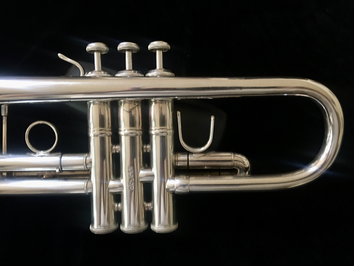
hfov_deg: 61.7
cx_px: 177
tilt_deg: -67.1
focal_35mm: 29
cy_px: 133
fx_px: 297
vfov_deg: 48.2
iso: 100
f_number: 2.2
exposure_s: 1/8
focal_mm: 4.15
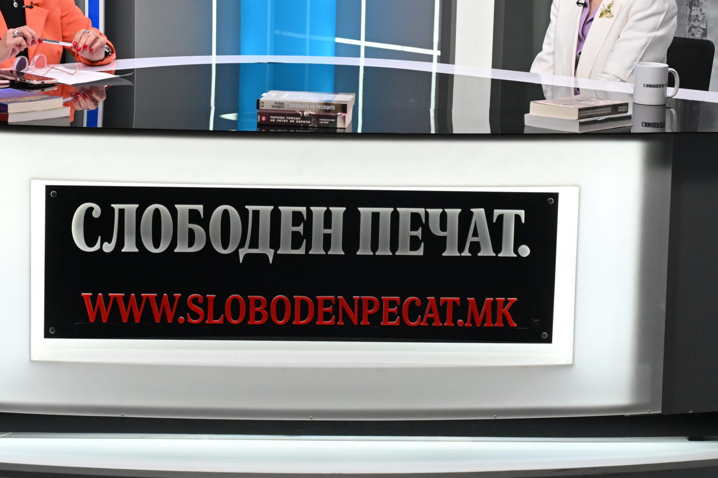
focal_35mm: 81
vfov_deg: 16.7
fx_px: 1615
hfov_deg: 25.0
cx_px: 281
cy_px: 71
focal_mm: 44
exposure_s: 1/250
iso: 2500
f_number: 7.1
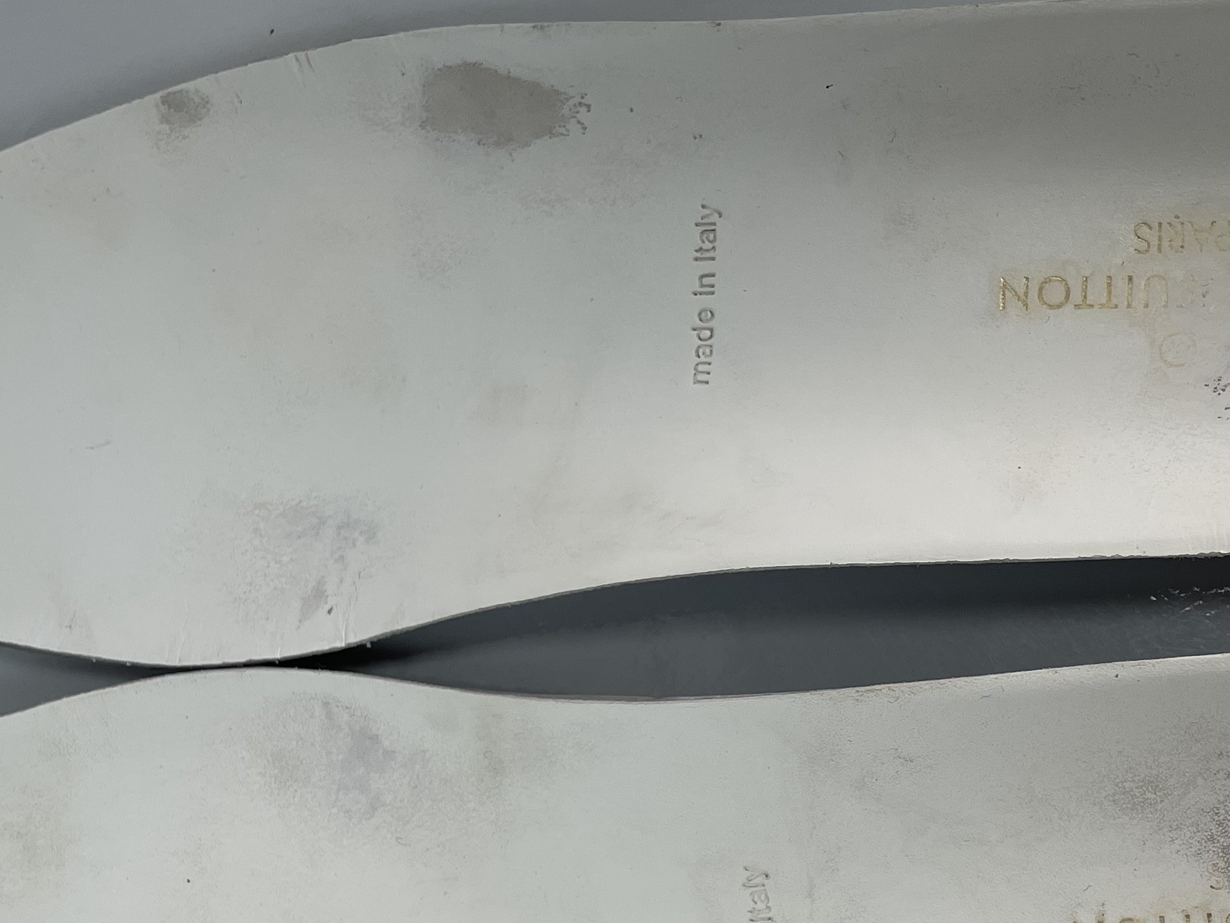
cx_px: 885
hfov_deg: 33.8
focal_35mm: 56
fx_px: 1990
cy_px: 640
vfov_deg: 25.9
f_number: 1.6
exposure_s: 1/404
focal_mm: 4.2
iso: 32
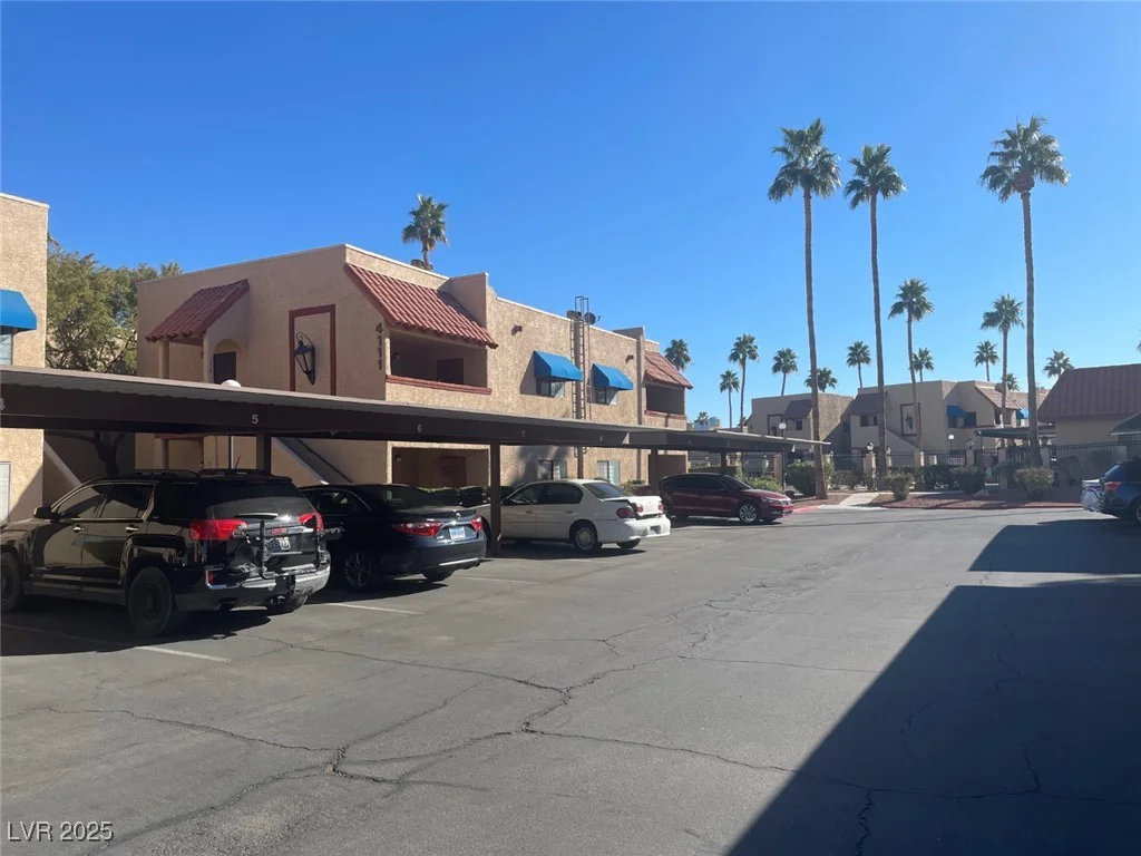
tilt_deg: +3.6
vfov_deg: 53.1
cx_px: 570
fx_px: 857
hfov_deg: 67.3
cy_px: 428
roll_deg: +0.7
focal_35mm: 26
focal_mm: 4.2
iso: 32
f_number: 1.6
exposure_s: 1/2959
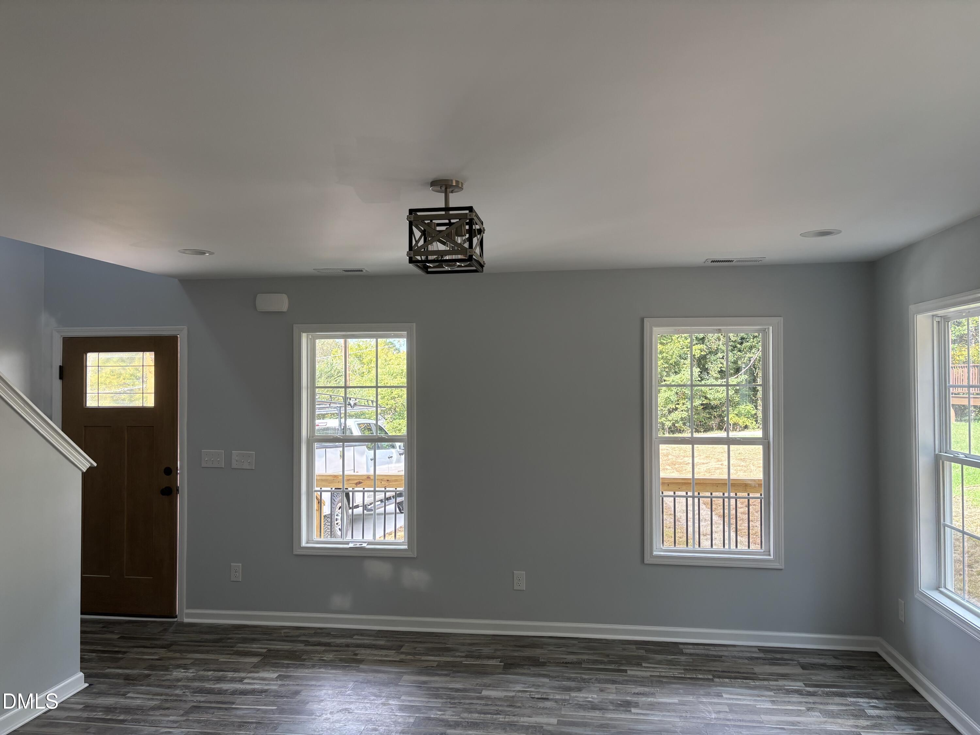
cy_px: 368
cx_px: 490
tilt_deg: +1.7
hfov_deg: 67.3
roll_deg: +1.4
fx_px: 736
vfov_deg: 53.1
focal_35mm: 26
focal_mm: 5.96
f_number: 1.6
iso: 64
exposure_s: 1/123
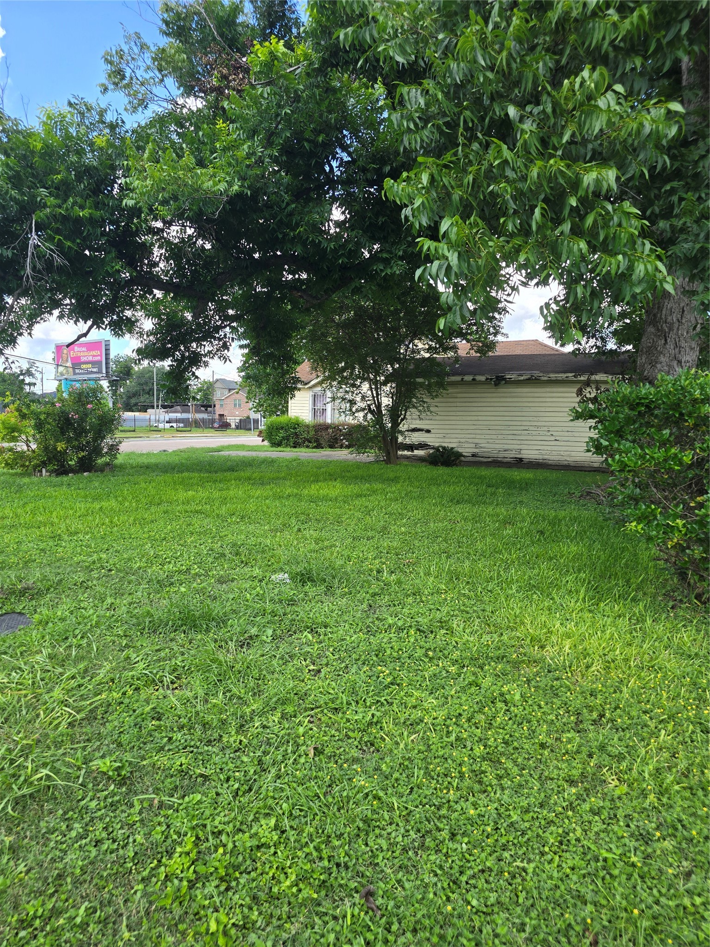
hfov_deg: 58.9
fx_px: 629
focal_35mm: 23
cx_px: 355
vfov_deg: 73.9
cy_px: 474
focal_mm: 6.3
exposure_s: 1/189
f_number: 1.7
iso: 12
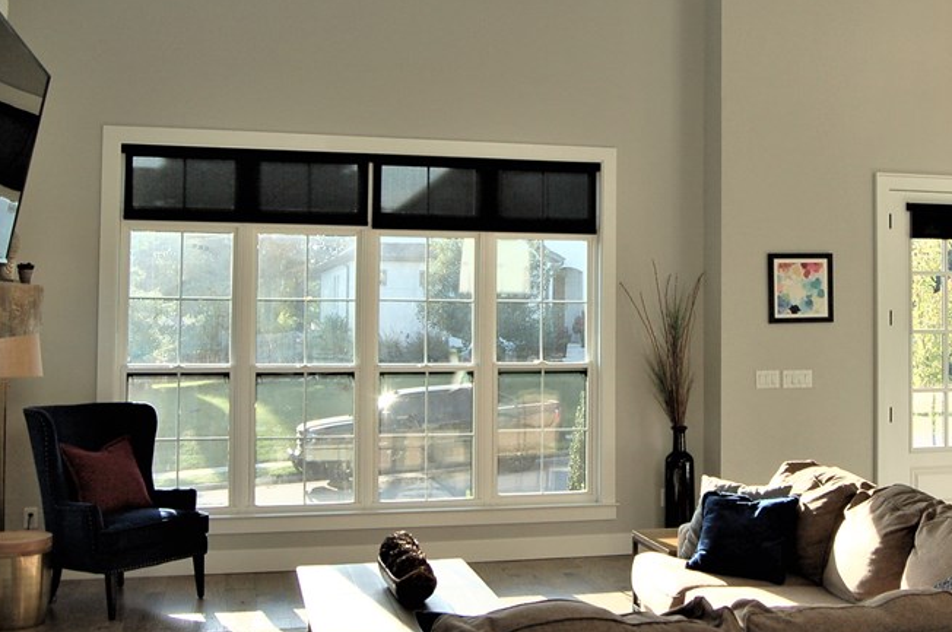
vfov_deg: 29.6
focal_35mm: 45
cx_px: 629
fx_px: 1189
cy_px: 216
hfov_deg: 43.1
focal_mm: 18
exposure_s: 1/160
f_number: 7.1
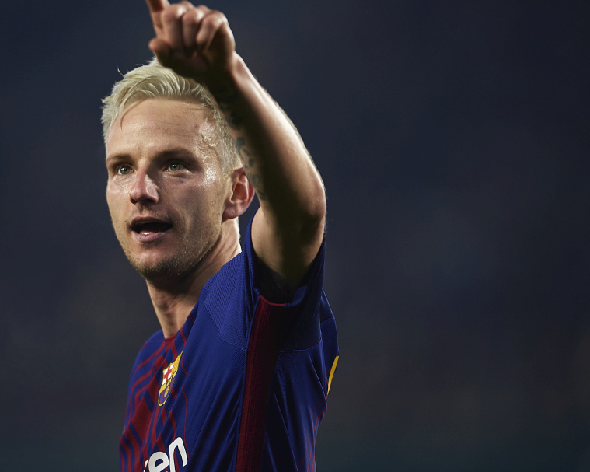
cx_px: 191
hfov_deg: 3.3
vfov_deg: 2.6
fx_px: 10353
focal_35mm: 593
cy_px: 226
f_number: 2.8
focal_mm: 400
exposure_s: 1/1250
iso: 1000
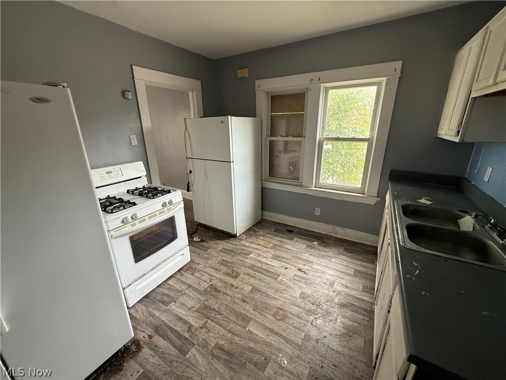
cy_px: 190
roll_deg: -0.3
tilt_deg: -17.8
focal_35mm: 14
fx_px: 205
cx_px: 253
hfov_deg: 102.1
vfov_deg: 85.7
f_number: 2.2
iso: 250
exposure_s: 1/99
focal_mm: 2.22
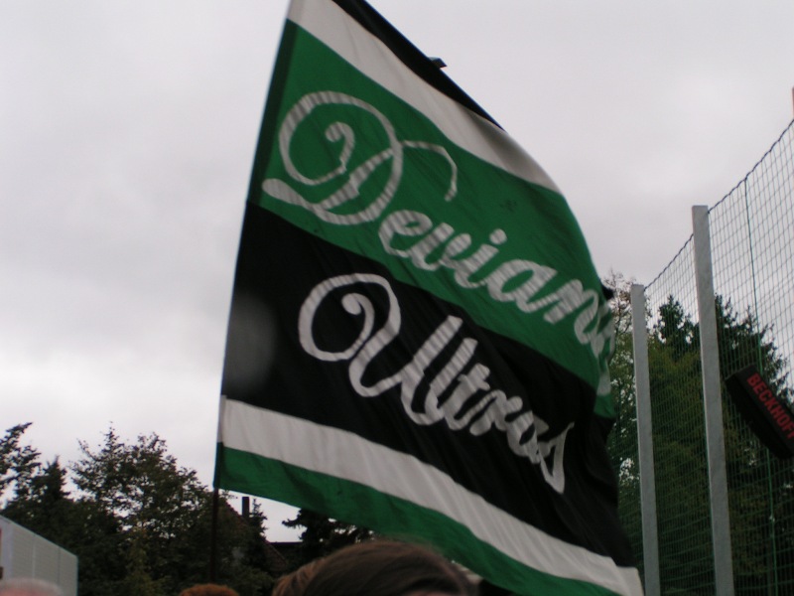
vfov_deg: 22.6
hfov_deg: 29.8
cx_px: 397
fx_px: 1491
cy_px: 298
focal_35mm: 65
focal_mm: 10
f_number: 5
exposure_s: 1/100
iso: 50
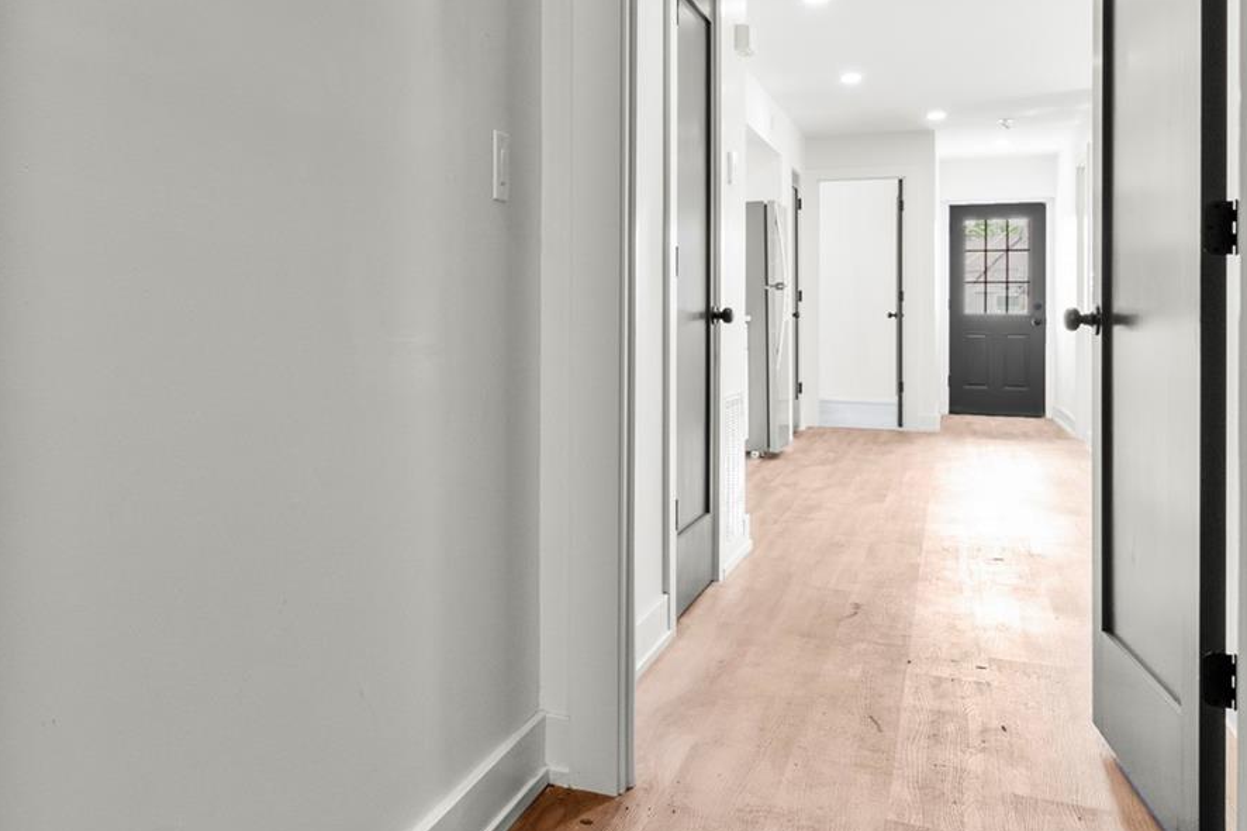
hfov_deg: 45.8
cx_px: 73
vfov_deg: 35.7
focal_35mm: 37
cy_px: 302
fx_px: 1281
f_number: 9
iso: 200
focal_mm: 16
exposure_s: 2.5
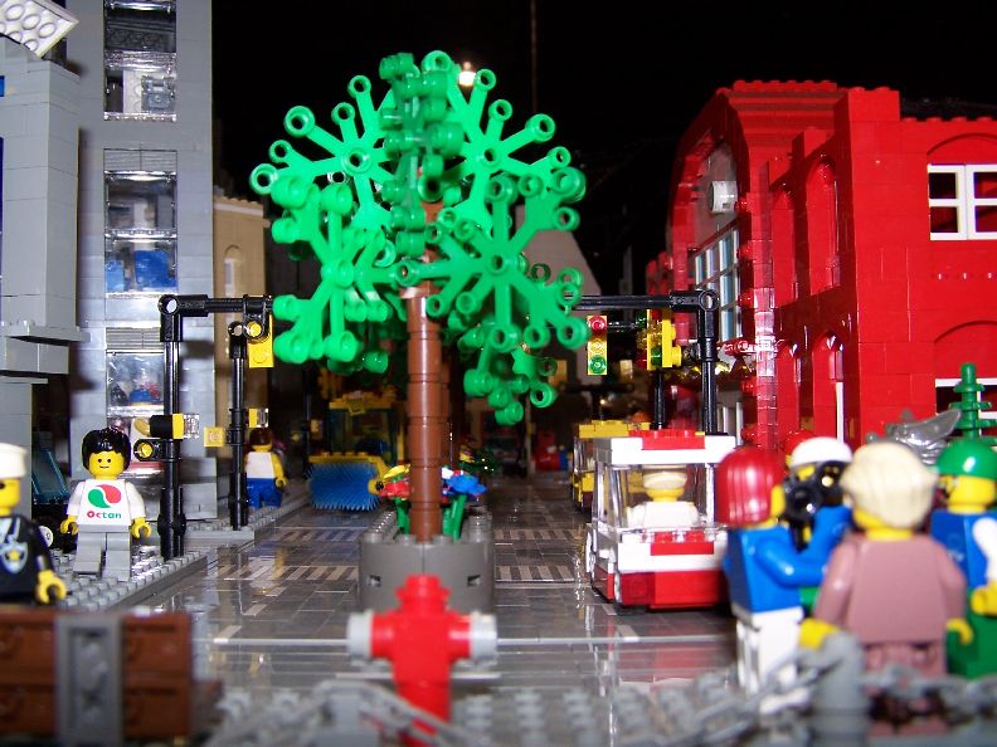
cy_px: 374
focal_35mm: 38
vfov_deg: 37.7
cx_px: 498
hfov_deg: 49.0
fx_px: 1094
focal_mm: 6.3
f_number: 2.8
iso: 80
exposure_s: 1/60
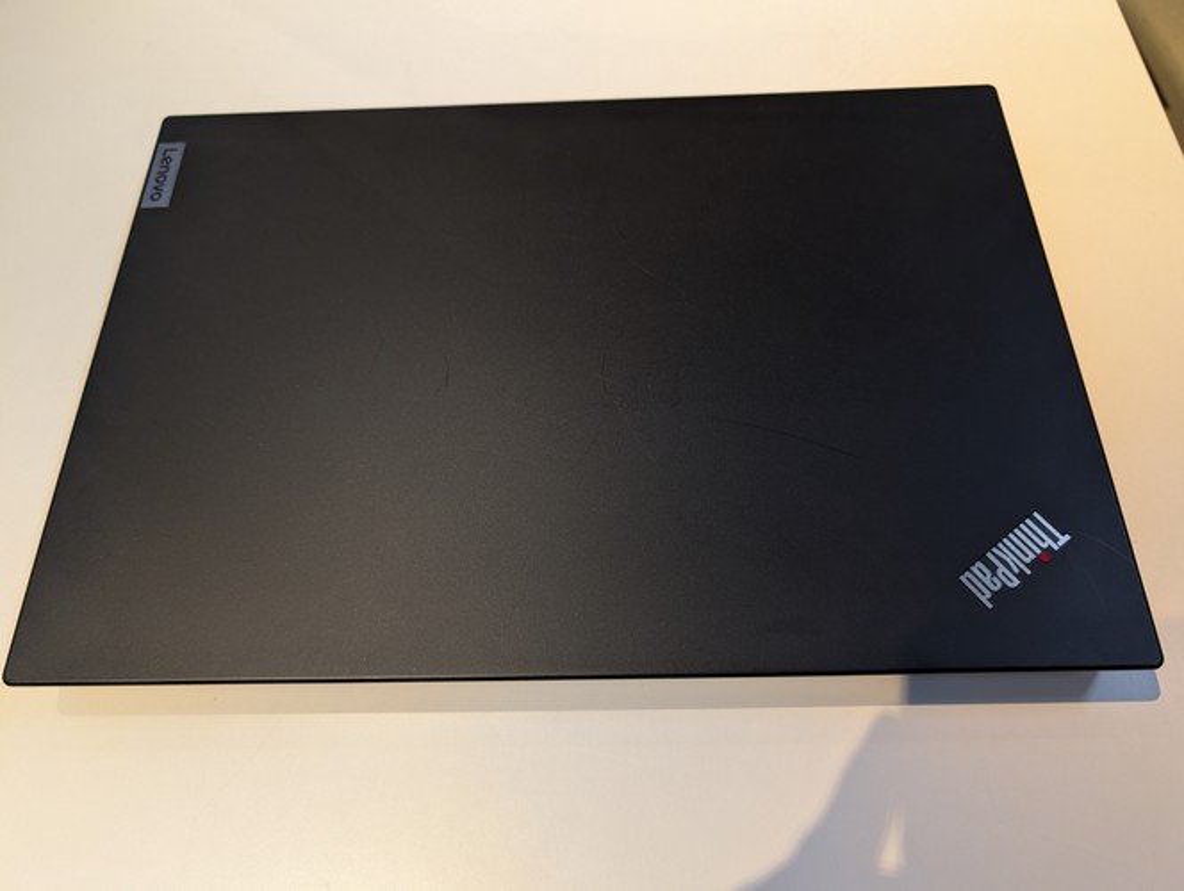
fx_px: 822
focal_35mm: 24
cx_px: 592
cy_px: 446
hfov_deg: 71.5
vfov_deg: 56.9
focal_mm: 6.9
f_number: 1.68
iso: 74
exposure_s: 1/25
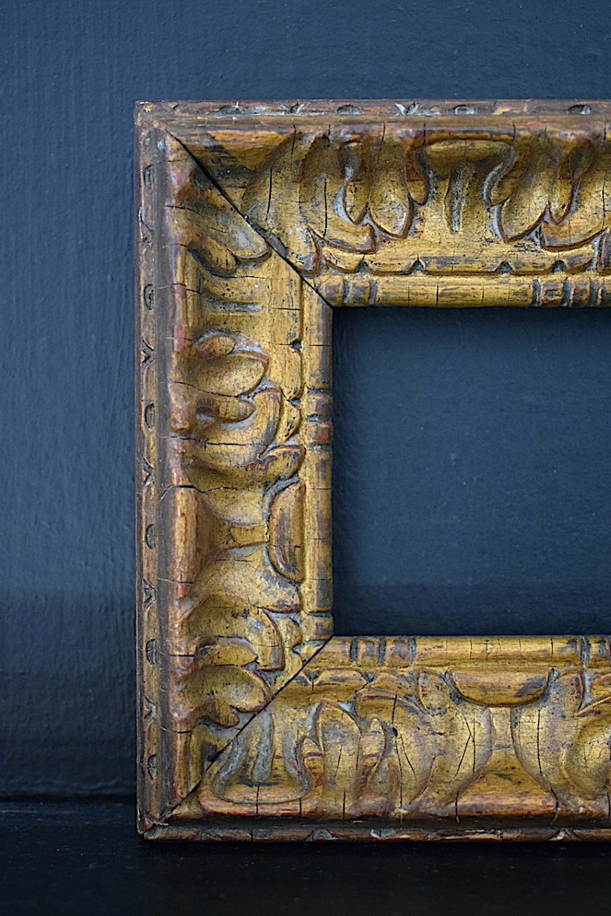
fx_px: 1323
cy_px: 463
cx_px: 311
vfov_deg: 38.2
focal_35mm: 52
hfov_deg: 26.0
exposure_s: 1/60
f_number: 4.5
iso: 2800
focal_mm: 34
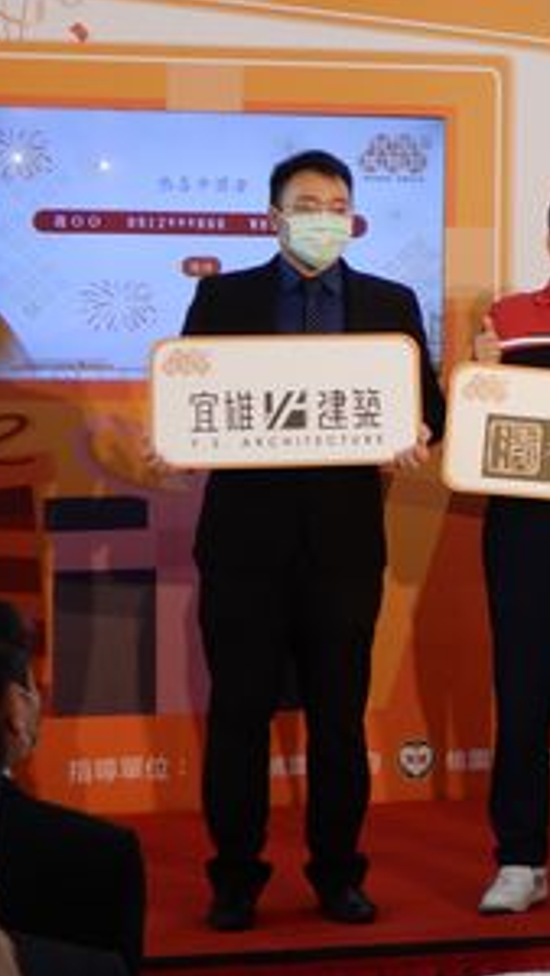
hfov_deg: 10.3
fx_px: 2875
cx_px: 960
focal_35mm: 111
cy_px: 224
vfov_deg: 19.1
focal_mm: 8
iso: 110
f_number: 4
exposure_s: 1/30
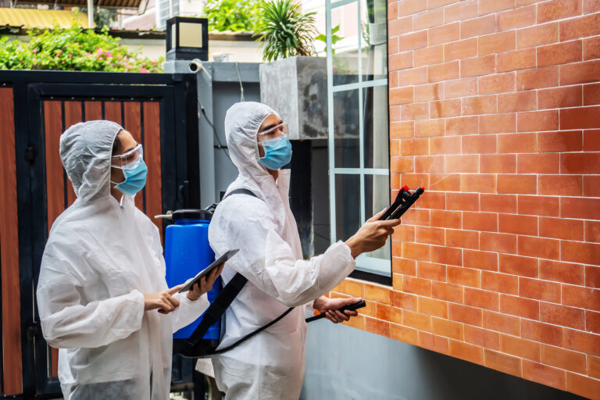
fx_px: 1050
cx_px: 300
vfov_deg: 21.6
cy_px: 200
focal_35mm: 63
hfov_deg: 31.9
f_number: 4
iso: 400
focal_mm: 42
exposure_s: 1/60
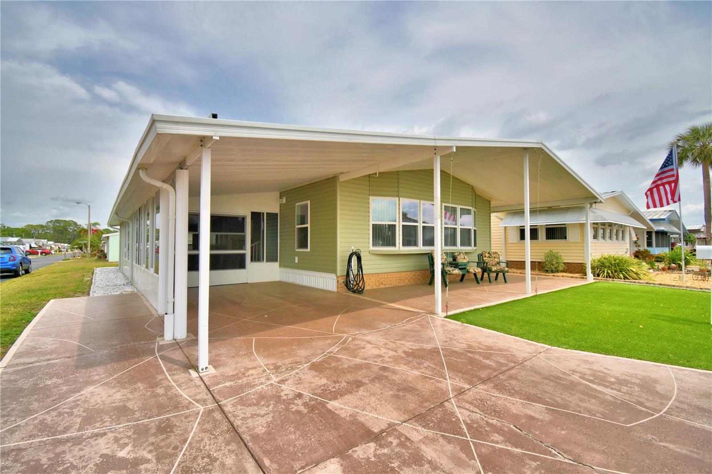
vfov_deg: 77.3
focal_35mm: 15
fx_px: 297
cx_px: 356
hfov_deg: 100.4
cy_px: 237
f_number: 4.5
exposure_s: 1/1250
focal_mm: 10
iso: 100
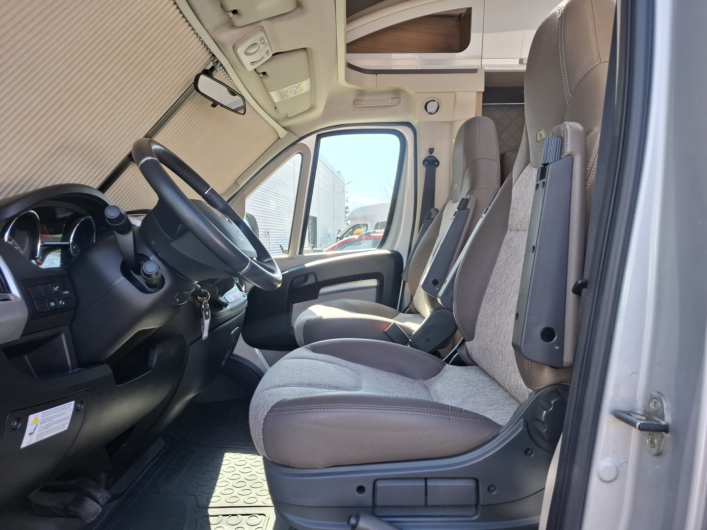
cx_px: 354
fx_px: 470
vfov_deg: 58.9
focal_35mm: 23
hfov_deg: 73.9
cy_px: 265
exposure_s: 1/156
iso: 50
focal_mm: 5.54
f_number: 1.8
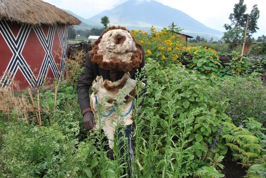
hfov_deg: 57.2
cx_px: 133
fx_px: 244
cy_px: 89
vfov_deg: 40.1
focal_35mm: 33
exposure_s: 1/125
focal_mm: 22
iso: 110
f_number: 5.6
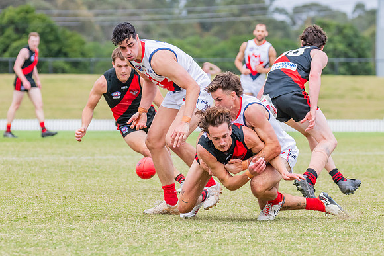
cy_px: 109
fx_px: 3684
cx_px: 171
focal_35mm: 345
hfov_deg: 6.0
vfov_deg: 4.0
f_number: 6.3
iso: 800
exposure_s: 1/1250
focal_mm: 240
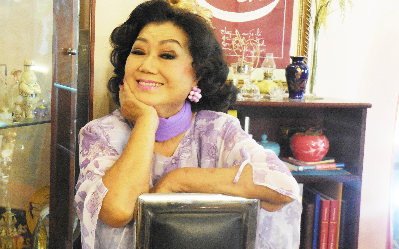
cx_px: 199
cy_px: 102
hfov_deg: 29.4
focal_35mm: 70
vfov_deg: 18.6
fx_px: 761
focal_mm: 10.9
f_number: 4.2
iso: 400
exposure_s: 1/20
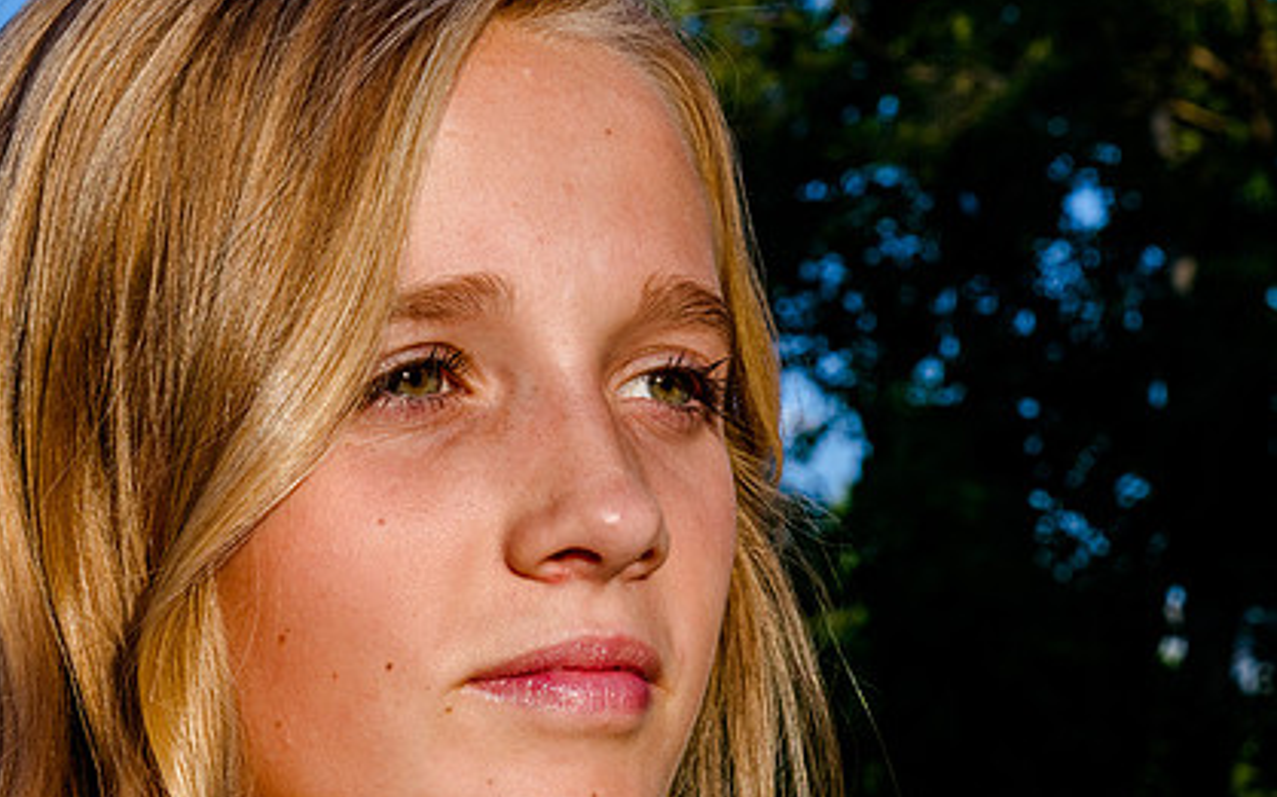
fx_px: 4314
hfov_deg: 16.8
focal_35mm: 124
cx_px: 456
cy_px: 483
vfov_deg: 10.6
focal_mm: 82
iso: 200
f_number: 18
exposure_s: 1/250
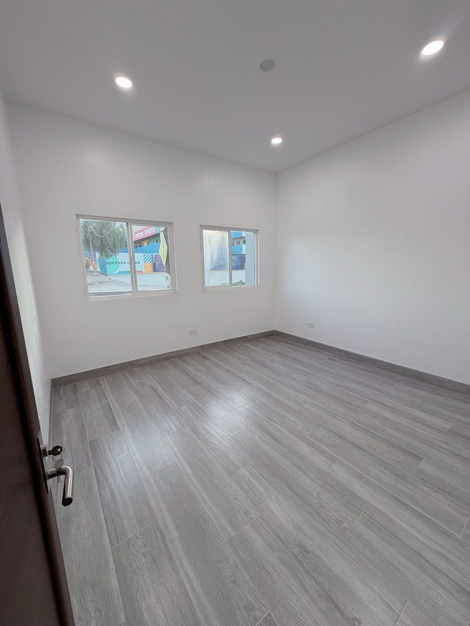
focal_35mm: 14
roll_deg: +1.0
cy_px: 313
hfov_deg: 85.7
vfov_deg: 102.1
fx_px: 253
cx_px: 235
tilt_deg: -10.4
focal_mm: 2.22
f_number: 2.2
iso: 50
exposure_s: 1/30
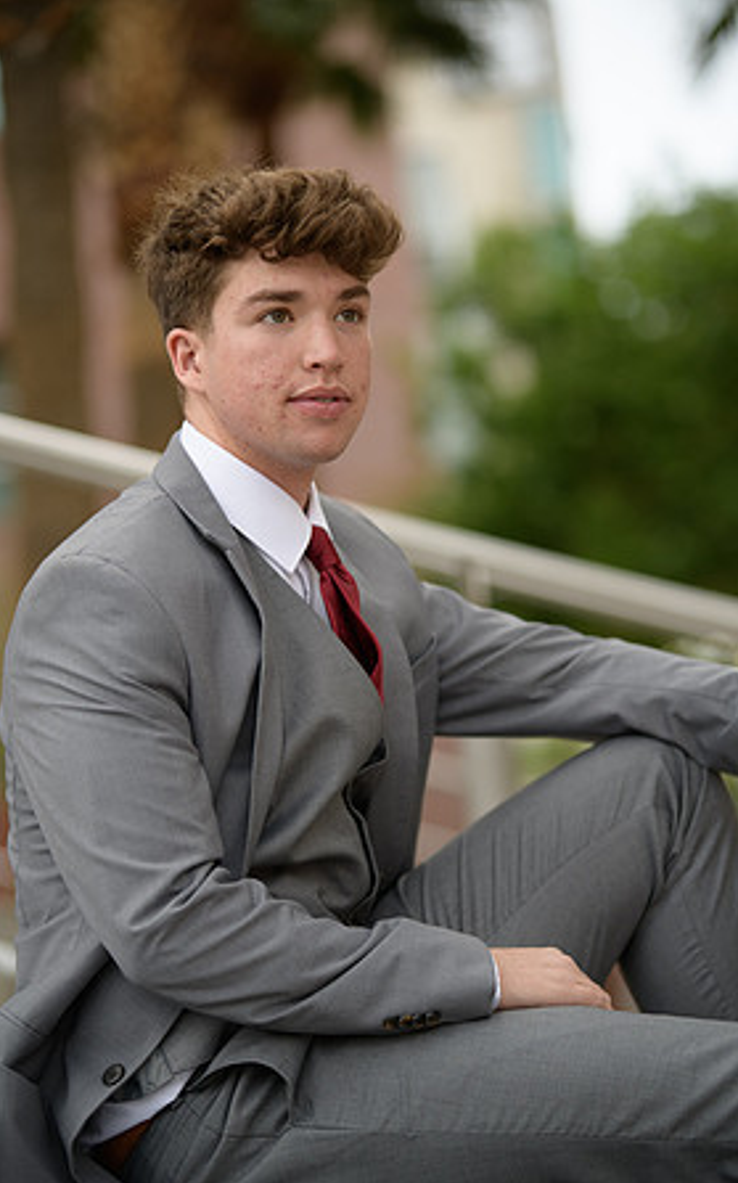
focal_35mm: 115
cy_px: 593
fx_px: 3704
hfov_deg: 11.4
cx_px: 352
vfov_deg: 18.1
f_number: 2.8
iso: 250
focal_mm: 112
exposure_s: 1/320
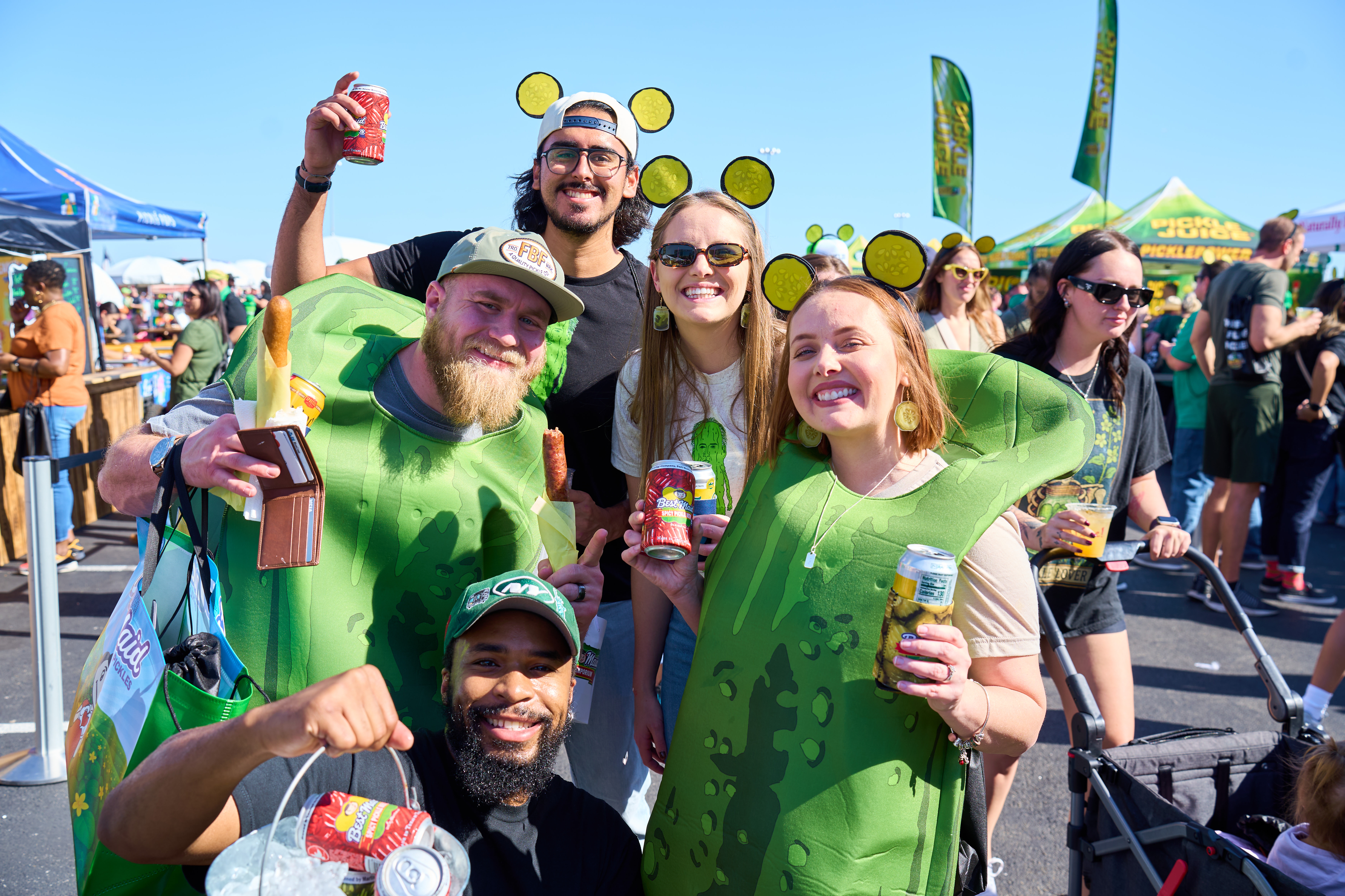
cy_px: 448
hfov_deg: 54.4
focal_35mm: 35
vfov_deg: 37.9
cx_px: 672
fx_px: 1308
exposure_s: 1/250
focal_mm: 35
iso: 100
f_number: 5
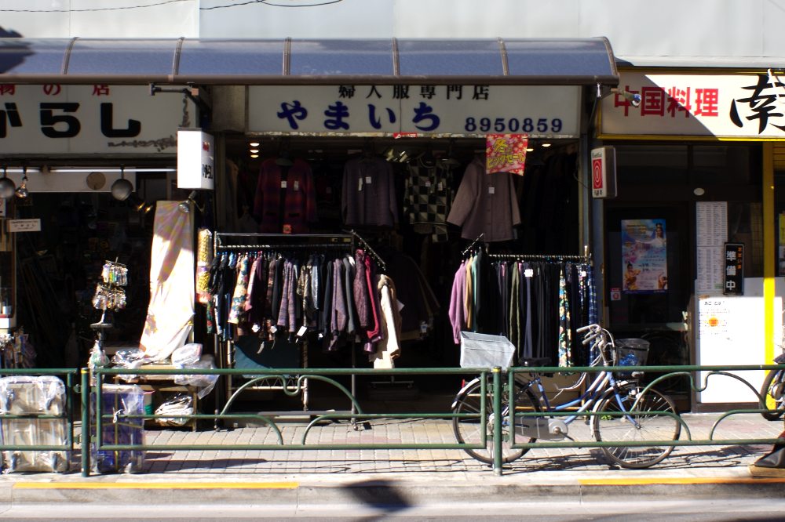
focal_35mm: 42
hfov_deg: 46.4
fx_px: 915
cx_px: 392
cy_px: 261
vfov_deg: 31.9
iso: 100
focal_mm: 28
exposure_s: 1/100
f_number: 8
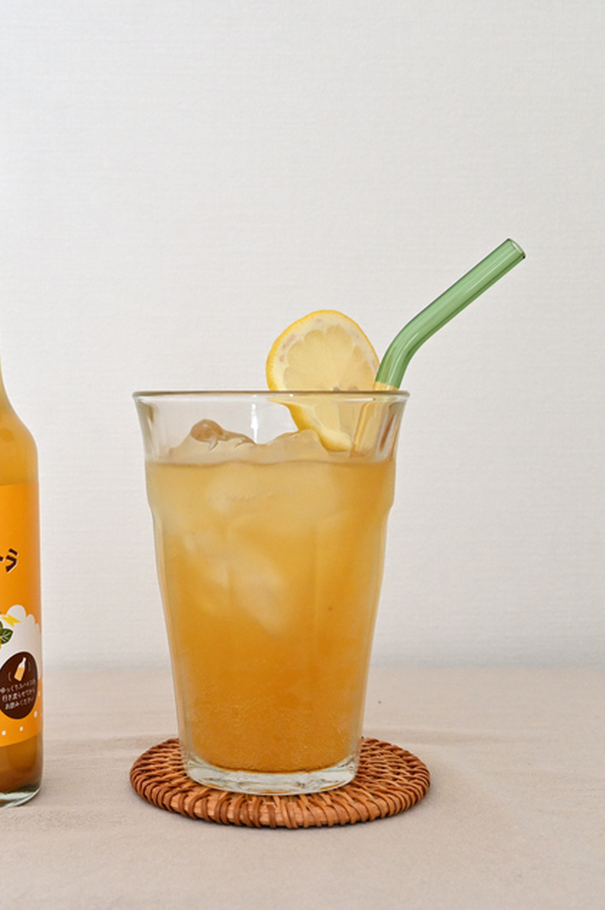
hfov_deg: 26.6
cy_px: 452
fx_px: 1262
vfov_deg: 39.6
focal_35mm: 50
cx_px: 153
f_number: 5
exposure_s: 1/15
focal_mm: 22
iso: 800
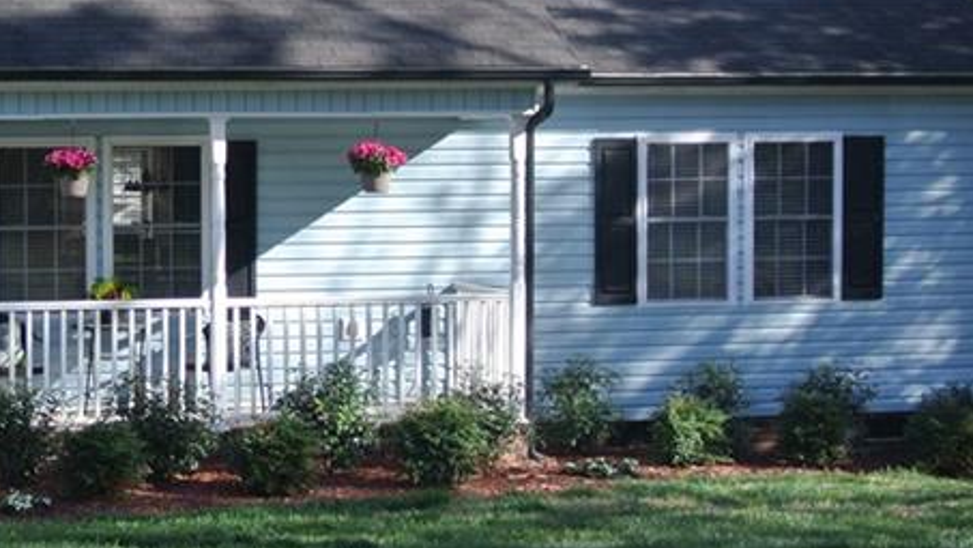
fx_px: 2142
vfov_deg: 14.6
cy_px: 262
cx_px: 28
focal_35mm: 83
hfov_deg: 24.6
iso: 100
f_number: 4
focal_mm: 13.1
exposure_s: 1/400
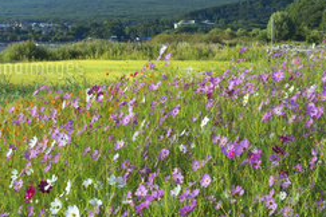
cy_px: 70
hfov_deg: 20.9
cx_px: 23
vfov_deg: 14.4
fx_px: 860
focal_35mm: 95
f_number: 16
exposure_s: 1/10
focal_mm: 36
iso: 100
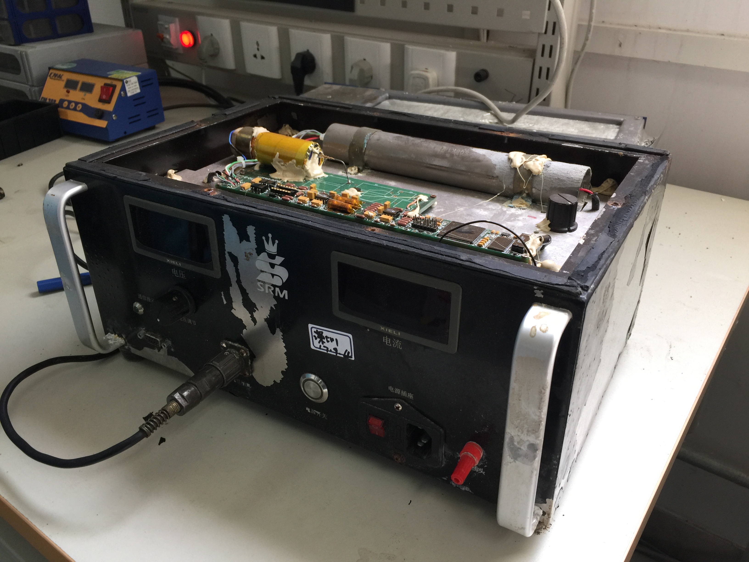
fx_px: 627
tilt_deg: -29.7
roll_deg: +0.0
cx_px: 374
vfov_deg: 48.2
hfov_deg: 61.7
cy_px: 281
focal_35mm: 29
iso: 40
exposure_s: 1/33
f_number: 2.2
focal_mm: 4.15
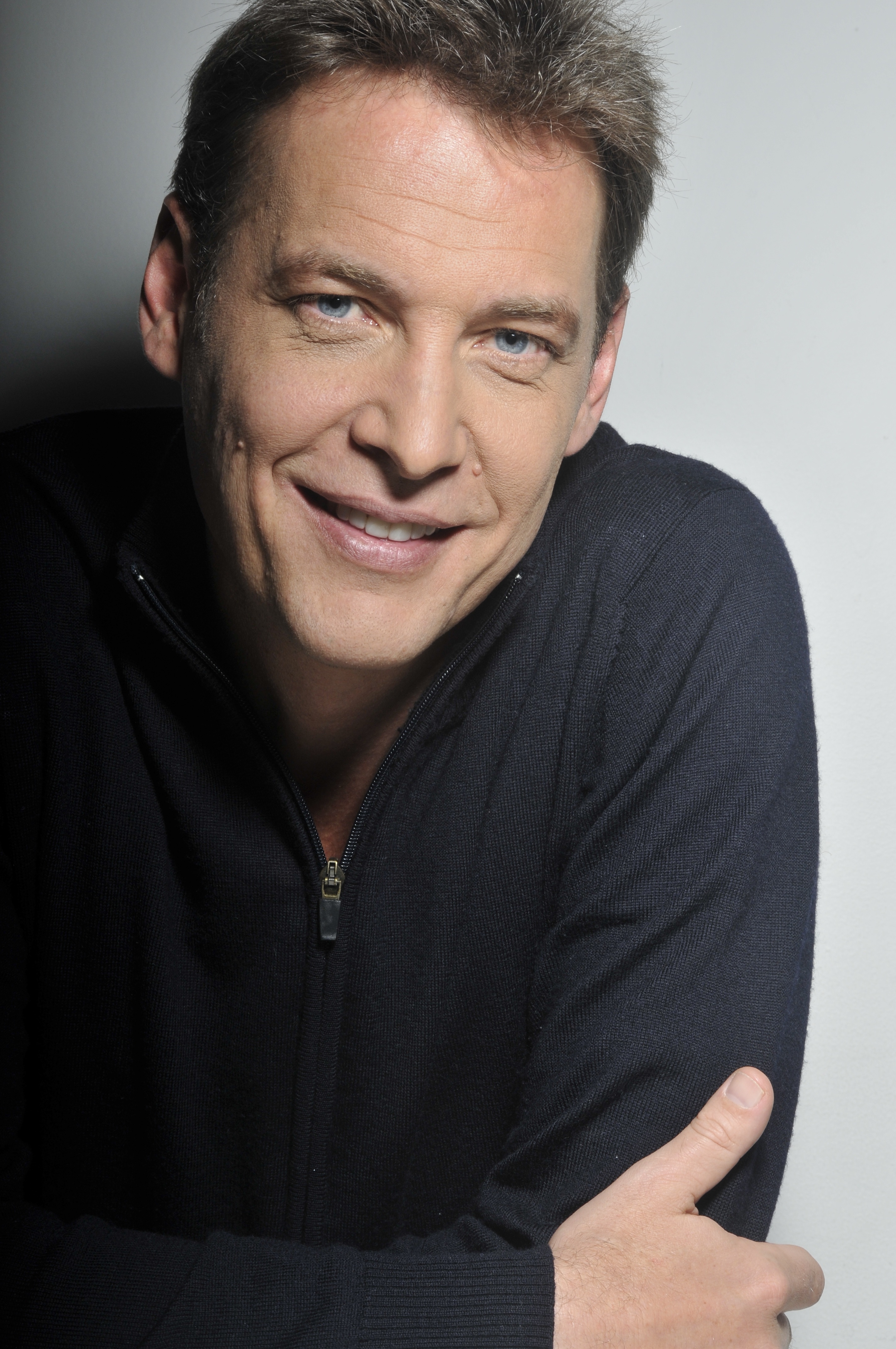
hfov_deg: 12.1
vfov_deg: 18.2
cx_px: 448
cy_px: 674
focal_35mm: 112
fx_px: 4211
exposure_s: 1/250
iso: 200
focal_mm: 75
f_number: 16
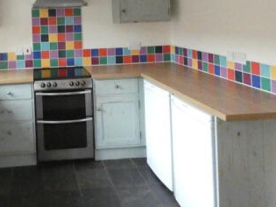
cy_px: 19
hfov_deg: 47.3
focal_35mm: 37
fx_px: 295
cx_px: 54
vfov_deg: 36.2
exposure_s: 1/125
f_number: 2.8
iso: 3200
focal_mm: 3.6
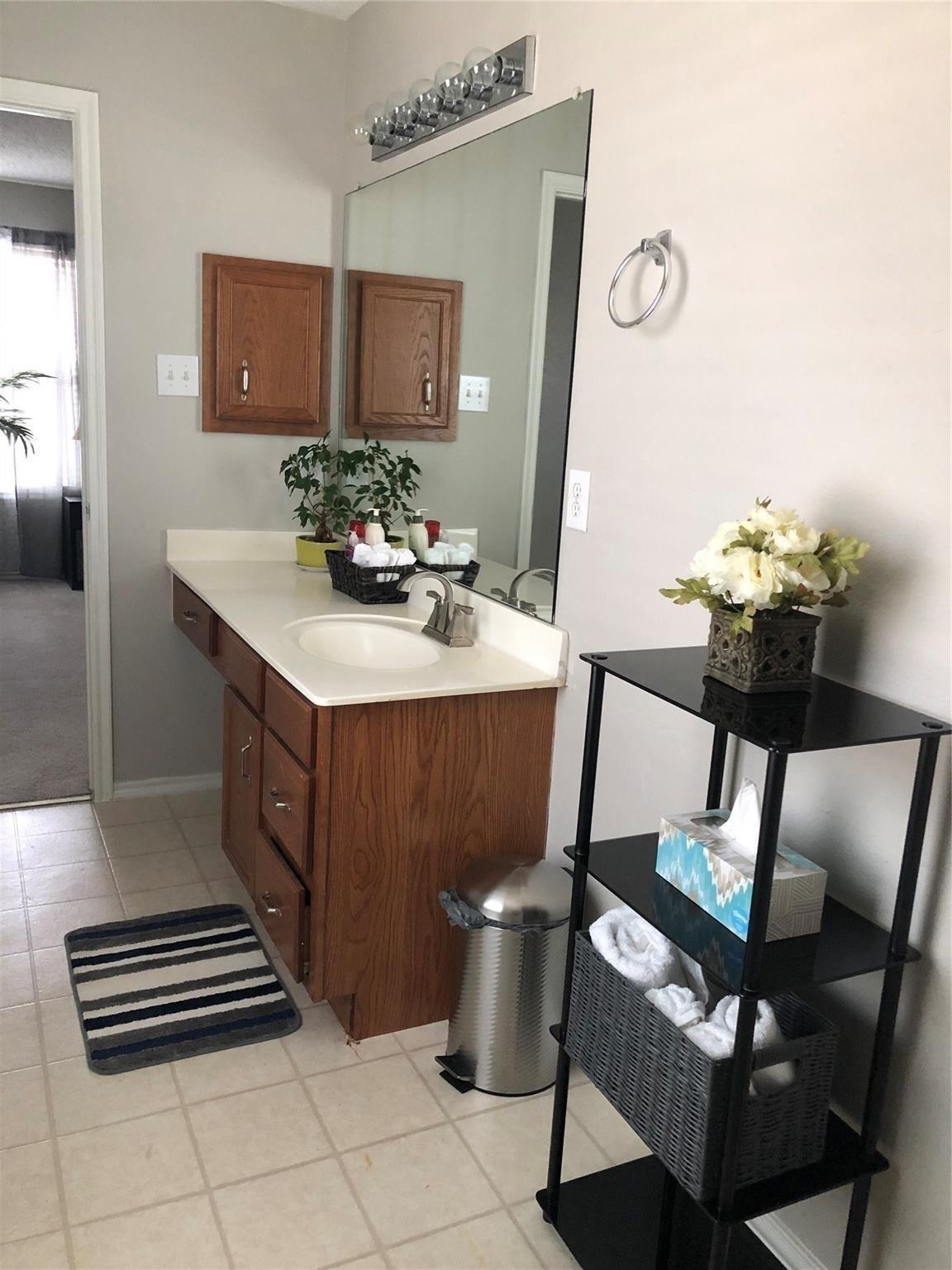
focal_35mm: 28
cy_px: 635
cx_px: 476
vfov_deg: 63.4
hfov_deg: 49.7
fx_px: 1027
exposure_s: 1/15
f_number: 1.8
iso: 80
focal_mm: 3.99
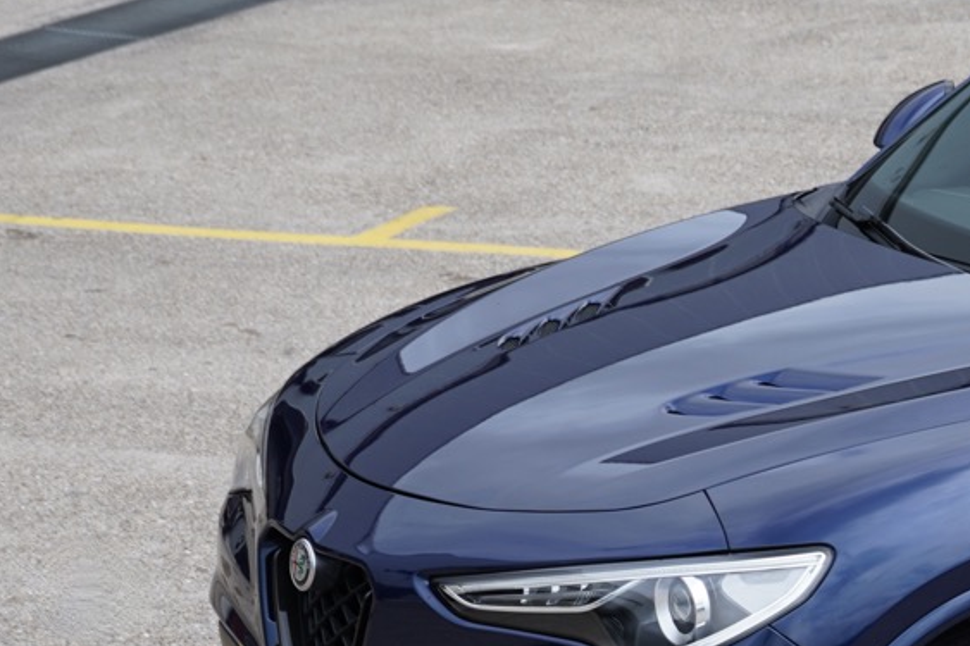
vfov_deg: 6.1
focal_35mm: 225
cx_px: 1230
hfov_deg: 9.0
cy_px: 596
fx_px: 6060
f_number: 6.3
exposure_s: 1/250
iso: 100
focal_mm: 66
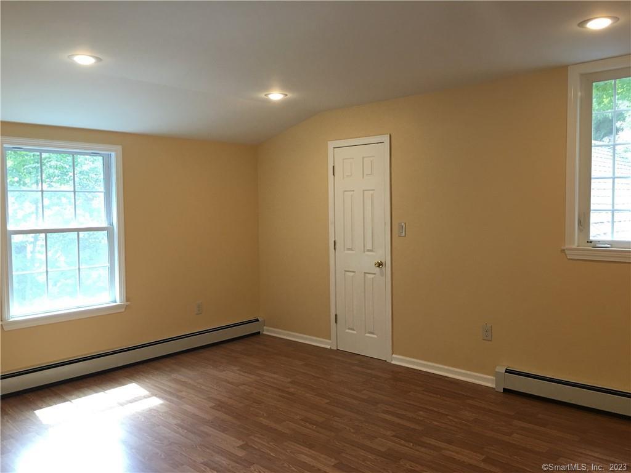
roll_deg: +0.7
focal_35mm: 29
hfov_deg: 61.7
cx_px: 316
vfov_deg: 48.2
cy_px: 236
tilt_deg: -2.6
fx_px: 529
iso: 32
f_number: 2.2
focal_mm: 4.15
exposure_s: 1/30
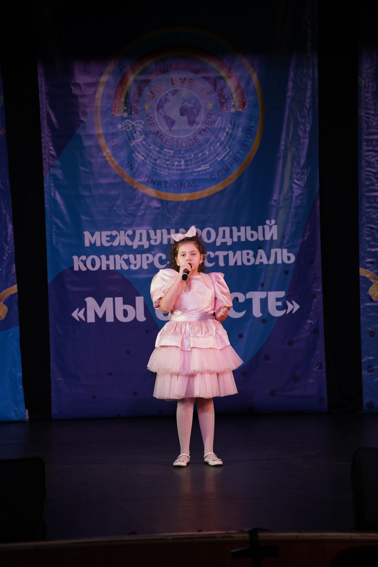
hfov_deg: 9.1
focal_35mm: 150
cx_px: 189
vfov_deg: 13.7
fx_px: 2362
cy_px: 284
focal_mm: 150
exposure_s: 1/400
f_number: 4
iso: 1600
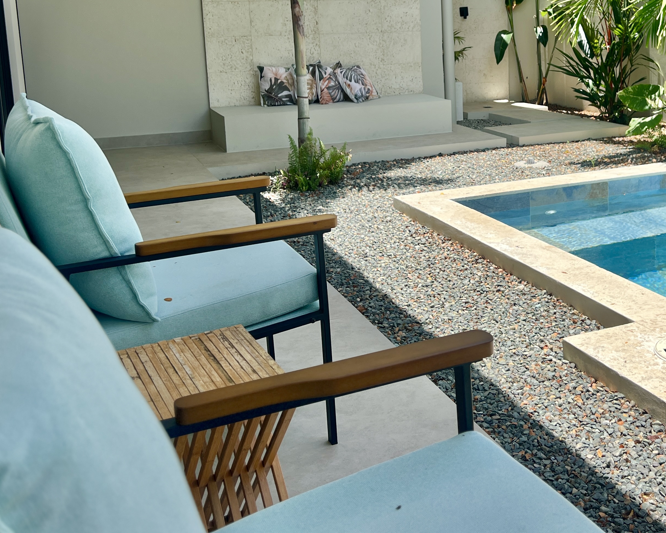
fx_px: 828
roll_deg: +1.3
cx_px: 484
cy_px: 133
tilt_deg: -8.5
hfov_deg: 42.7
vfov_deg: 34.9
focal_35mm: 42
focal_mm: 5.7
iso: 50
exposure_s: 1/1751
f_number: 1.5
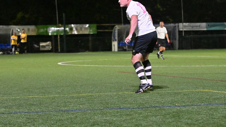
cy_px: 59
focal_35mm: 149
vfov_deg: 8.1
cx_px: 113
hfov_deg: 14.4
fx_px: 893
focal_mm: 95
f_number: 5.6
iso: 8000
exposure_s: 1/500
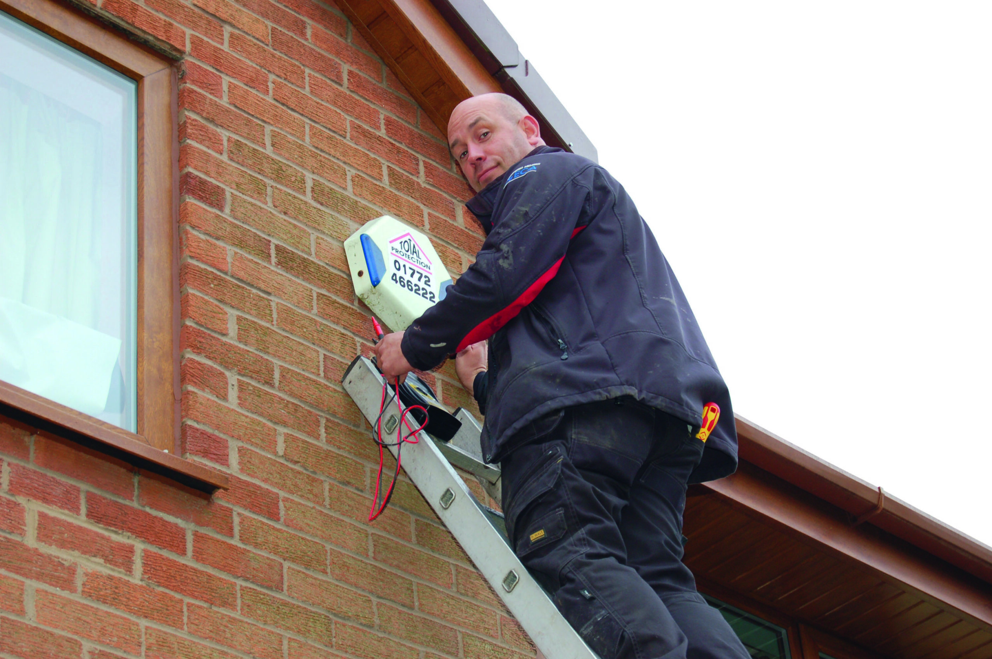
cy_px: 330
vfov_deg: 16.5
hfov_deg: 24.6
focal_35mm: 82
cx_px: 496
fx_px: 2271
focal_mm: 55
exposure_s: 1/250
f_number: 5.6
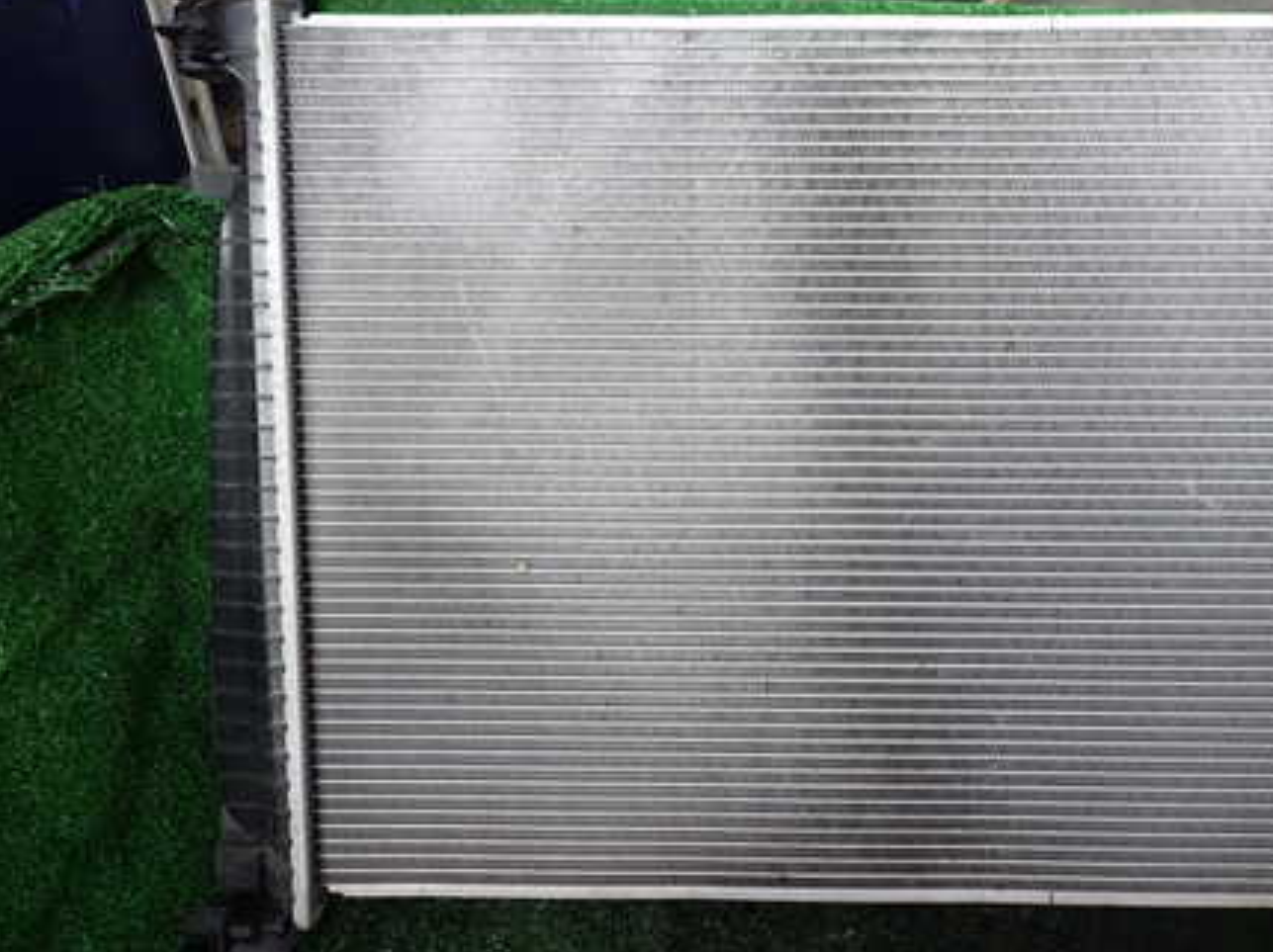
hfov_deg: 51.8
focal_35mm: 35
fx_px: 1286
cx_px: 831
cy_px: 391
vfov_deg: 40.5
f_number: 2.8
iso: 100
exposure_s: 1/80
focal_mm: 4.5
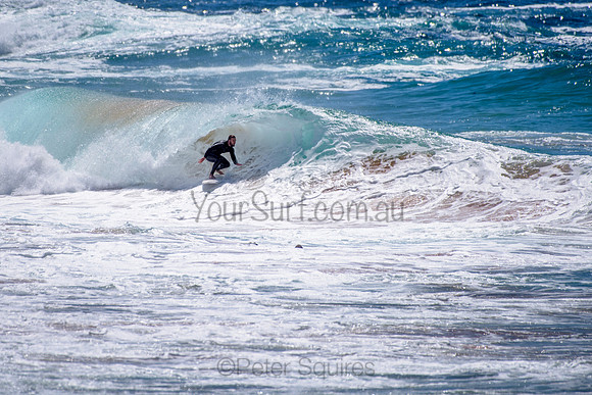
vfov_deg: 2.2
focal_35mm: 613
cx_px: 257
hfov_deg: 3.4
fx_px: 10079
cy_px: 153
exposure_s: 1/2000
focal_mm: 500
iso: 64
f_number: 5.6
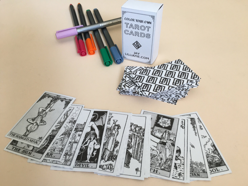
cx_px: 124
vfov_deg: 48.2
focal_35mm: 29
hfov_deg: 61.7
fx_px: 208
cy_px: 93
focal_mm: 4.15
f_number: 2.2
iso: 100
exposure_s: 1/30
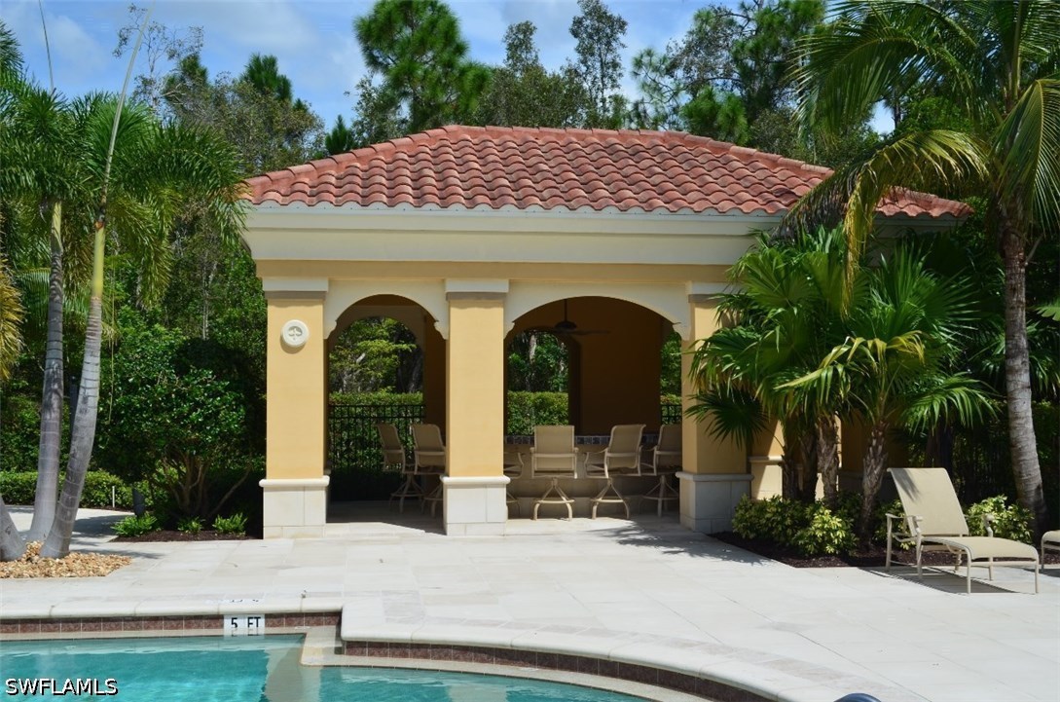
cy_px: 351
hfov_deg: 46.5
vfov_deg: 31.7
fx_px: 1234
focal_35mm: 42
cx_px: 530
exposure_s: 1/160
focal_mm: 28
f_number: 11
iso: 100
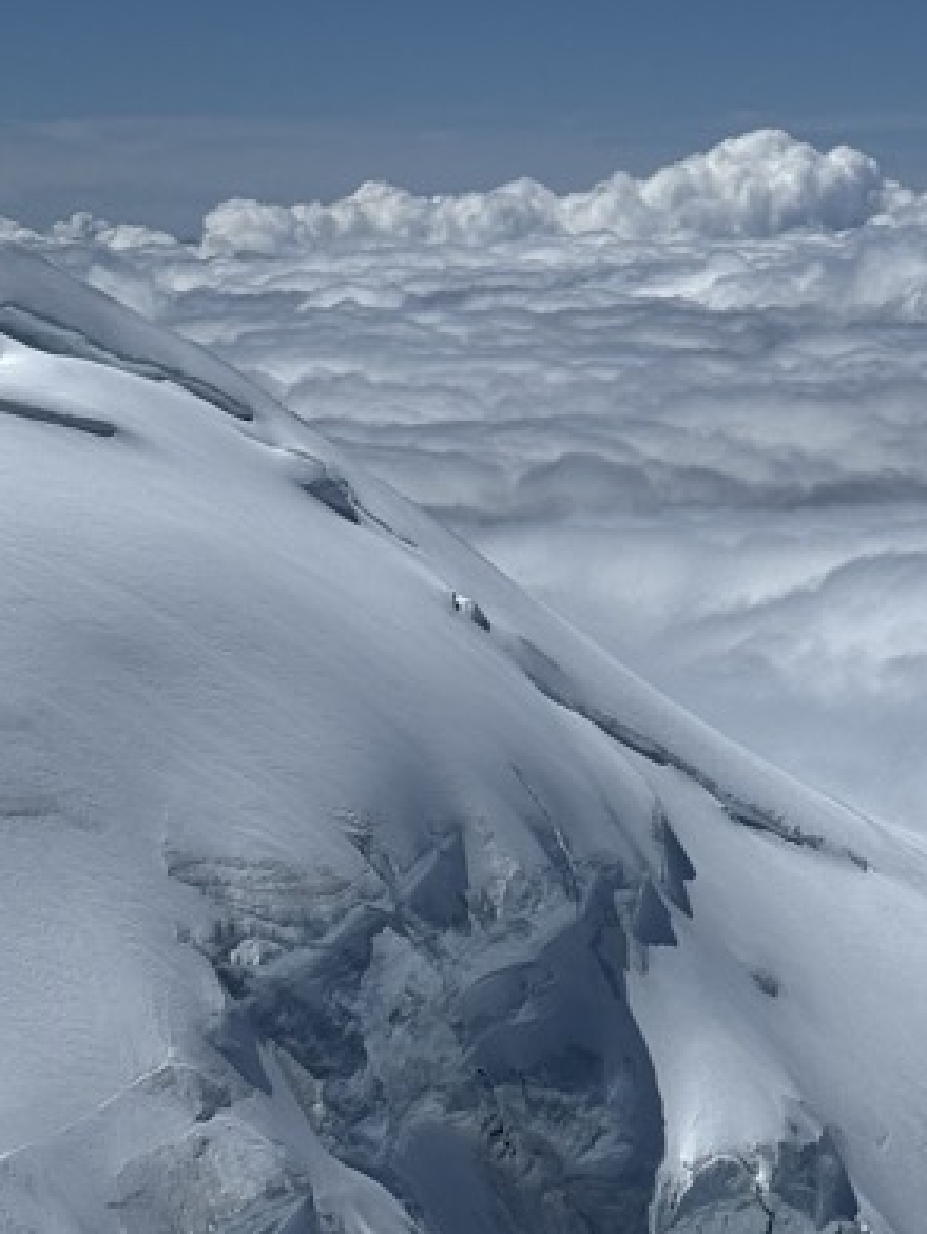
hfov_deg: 11.8
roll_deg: +2.2
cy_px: 1085
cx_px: 497
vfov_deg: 15.5
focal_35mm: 126
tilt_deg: -11.7
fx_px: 4494
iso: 50
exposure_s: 1/20408
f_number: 1.78
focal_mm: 6.76
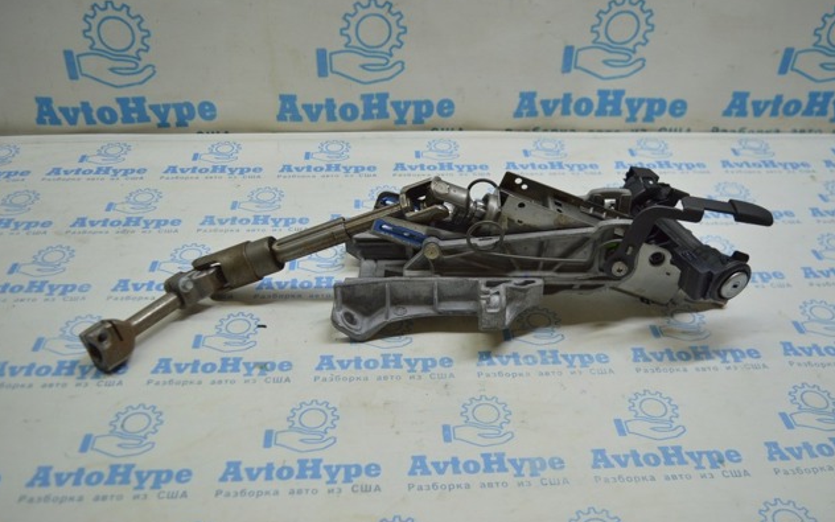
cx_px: 414
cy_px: 262
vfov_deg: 37.3
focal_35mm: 34
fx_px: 774
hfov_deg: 56.7
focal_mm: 22
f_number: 3.8
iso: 400
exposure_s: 1/100
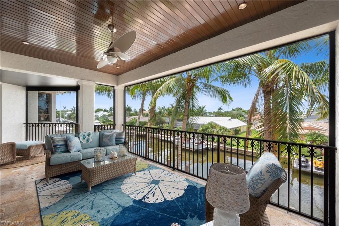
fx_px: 132
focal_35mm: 14
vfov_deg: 81.1
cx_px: 170
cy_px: 113
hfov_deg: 104.3
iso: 800
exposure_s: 1/40
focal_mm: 14
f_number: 7.1
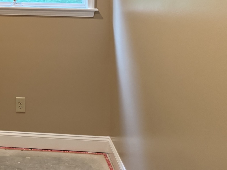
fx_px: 400
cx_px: -5
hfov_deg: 29.4
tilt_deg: +0.5
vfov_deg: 22.4
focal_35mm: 61
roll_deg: -0.5
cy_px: -27
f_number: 1.78
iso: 400
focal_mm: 6.76
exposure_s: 1/60
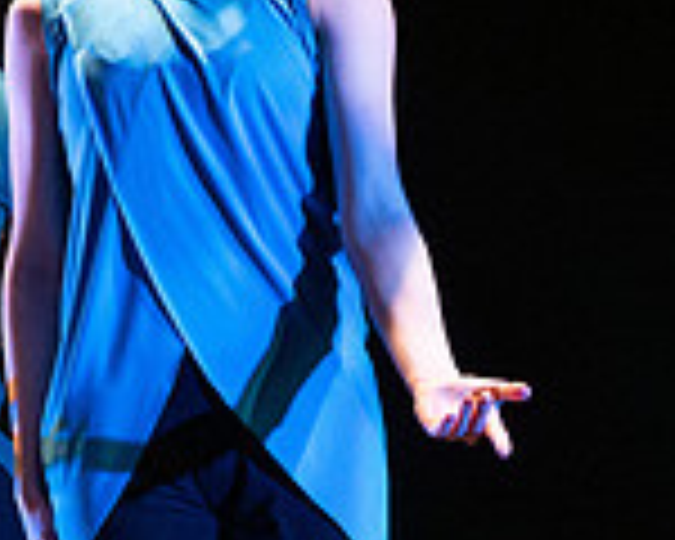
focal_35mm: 295
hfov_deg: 6.5
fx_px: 5893
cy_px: 427
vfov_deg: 5.2
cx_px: -195
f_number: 4
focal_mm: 68
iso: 2000
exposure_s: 1/100
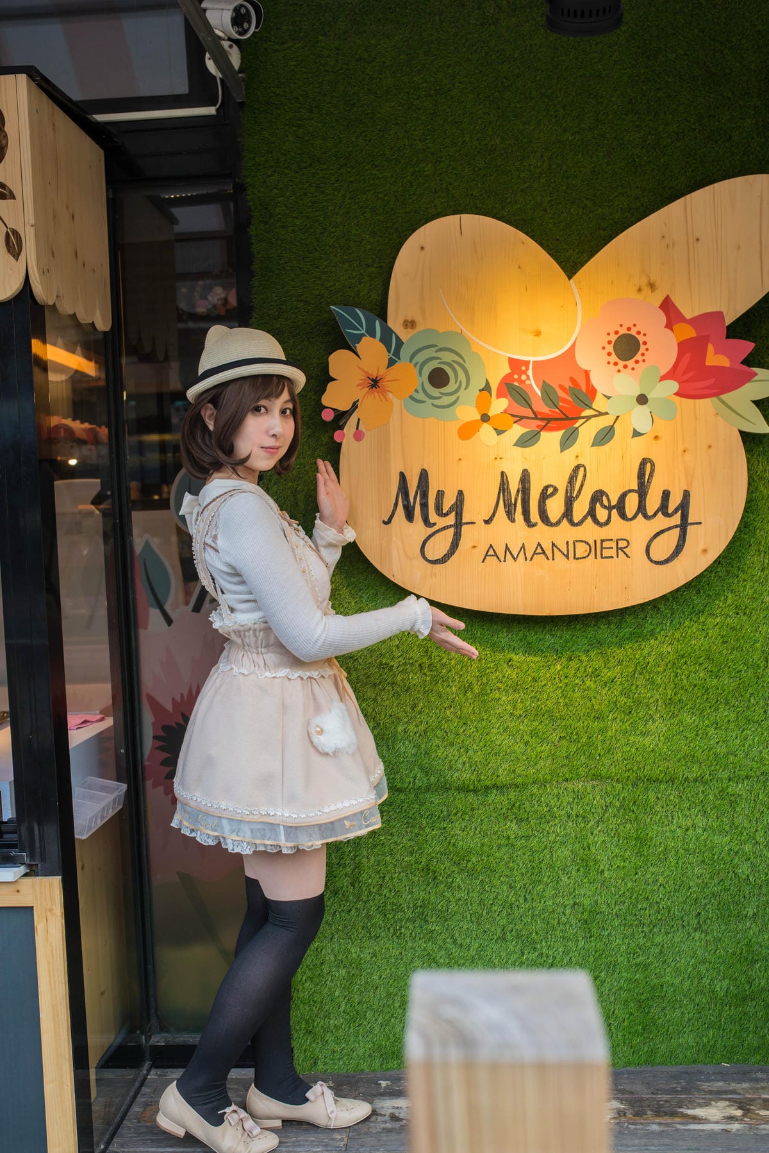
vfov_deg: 54.4
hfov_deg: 37.9
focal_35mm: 35
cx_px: 384
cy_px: 576
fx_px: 1121
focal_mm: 35
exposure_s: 1/100
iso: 400
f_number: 5
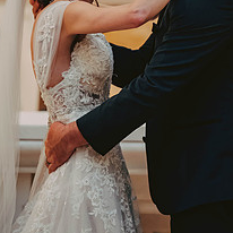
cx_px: 137
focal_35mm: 306
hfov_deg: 5.7
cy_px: 25
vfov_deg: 5.7
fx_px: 2330
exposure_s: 1/80
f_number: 2.8
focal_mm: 165
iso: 1600
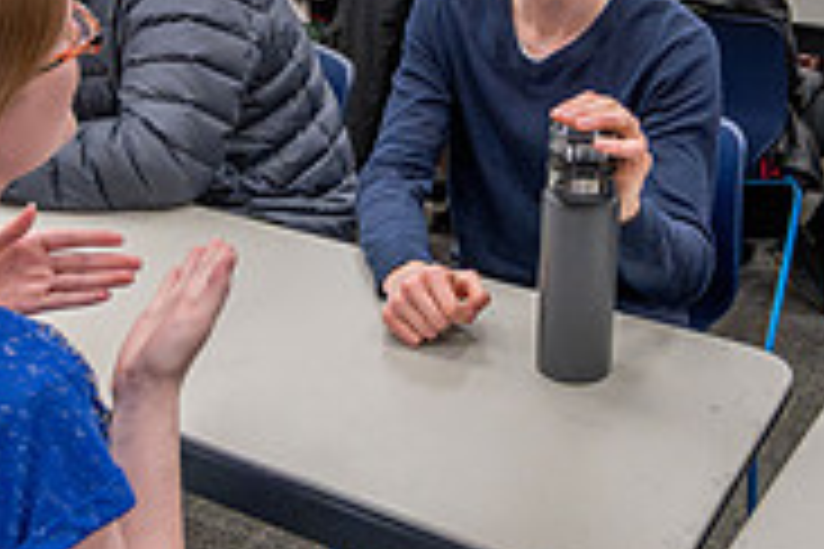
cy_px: 77
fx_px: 1282
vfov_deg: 23.7
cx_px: 397
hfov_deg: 35.6
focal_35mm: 56
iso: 2500
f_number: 4
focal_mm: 14
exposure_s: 1/200
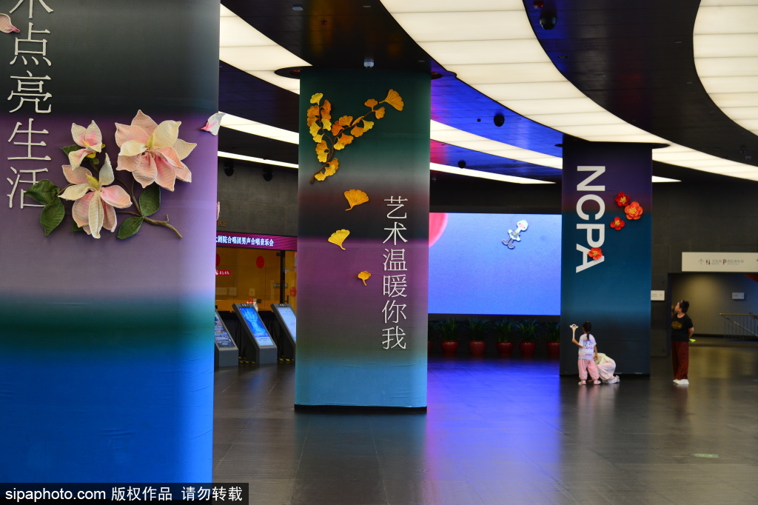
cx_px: 379
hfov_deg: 32.4
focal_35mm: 62
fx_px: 1305
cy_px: 252
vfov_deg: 21.9
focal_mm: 62
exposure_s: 1/30
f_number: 5.6
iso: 320
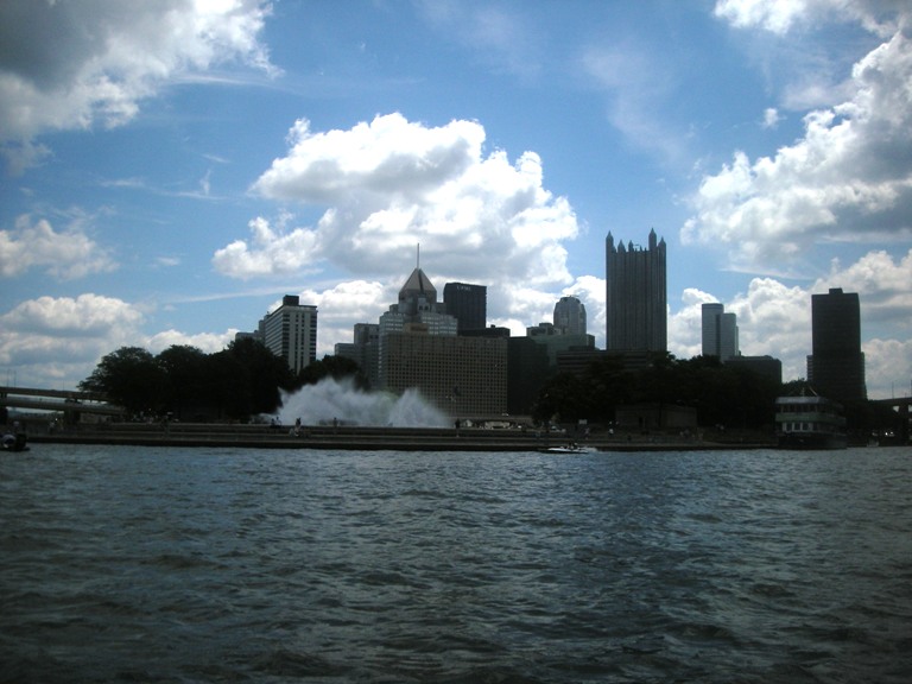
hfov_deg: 52.6
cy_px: 342
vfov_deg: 40.7
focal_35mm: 35
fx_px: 922
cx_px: 456
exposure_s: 1/1337
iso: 50
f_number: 5.7
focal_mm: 5.7
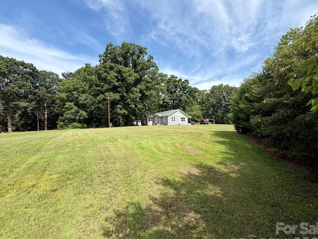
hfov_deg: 98.2
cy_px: 127
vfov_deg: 81.7
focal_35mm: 15
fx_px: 138
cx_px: 158
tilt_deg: -1.8
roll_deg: +0.6
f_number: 2.2
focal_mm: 2.22
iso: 25
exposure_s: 1/770
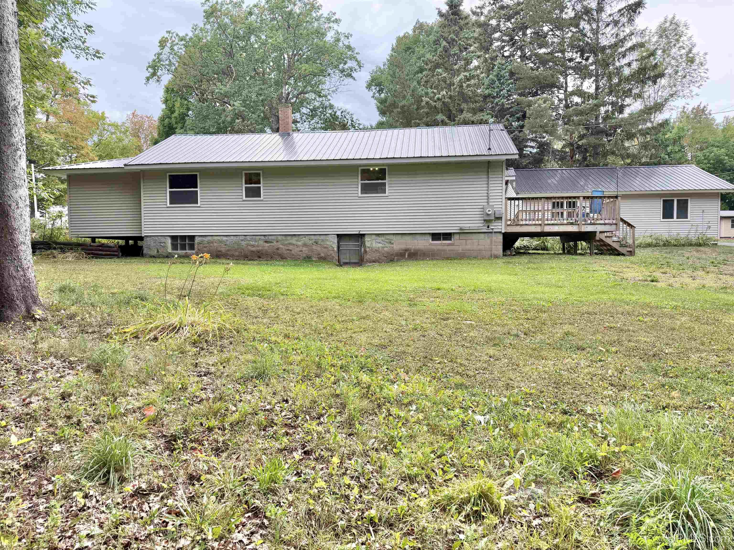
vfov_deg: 56.8
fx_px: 509
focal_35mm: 24
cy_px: 275
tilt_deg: -2.1
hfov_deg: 71.6
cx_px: 367
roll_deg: +0.5
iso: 100
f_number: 1.78
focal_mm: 6.76
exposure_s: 1/677
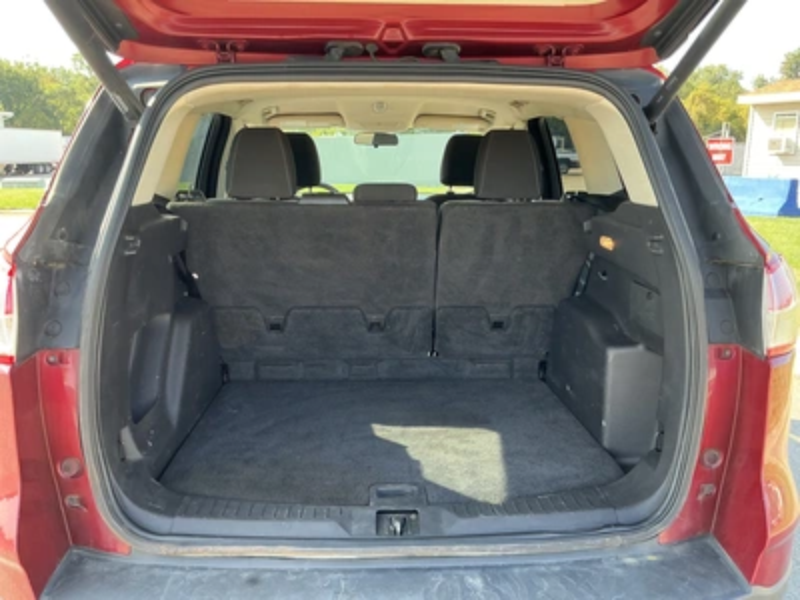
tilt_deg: -11.9
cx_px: 400
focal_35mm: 28
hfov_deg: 63.4
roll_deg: +1.7
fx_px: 647
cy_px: 300
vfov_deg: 49.7
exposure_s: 1/122
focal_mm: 3
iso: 50
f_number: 1.8
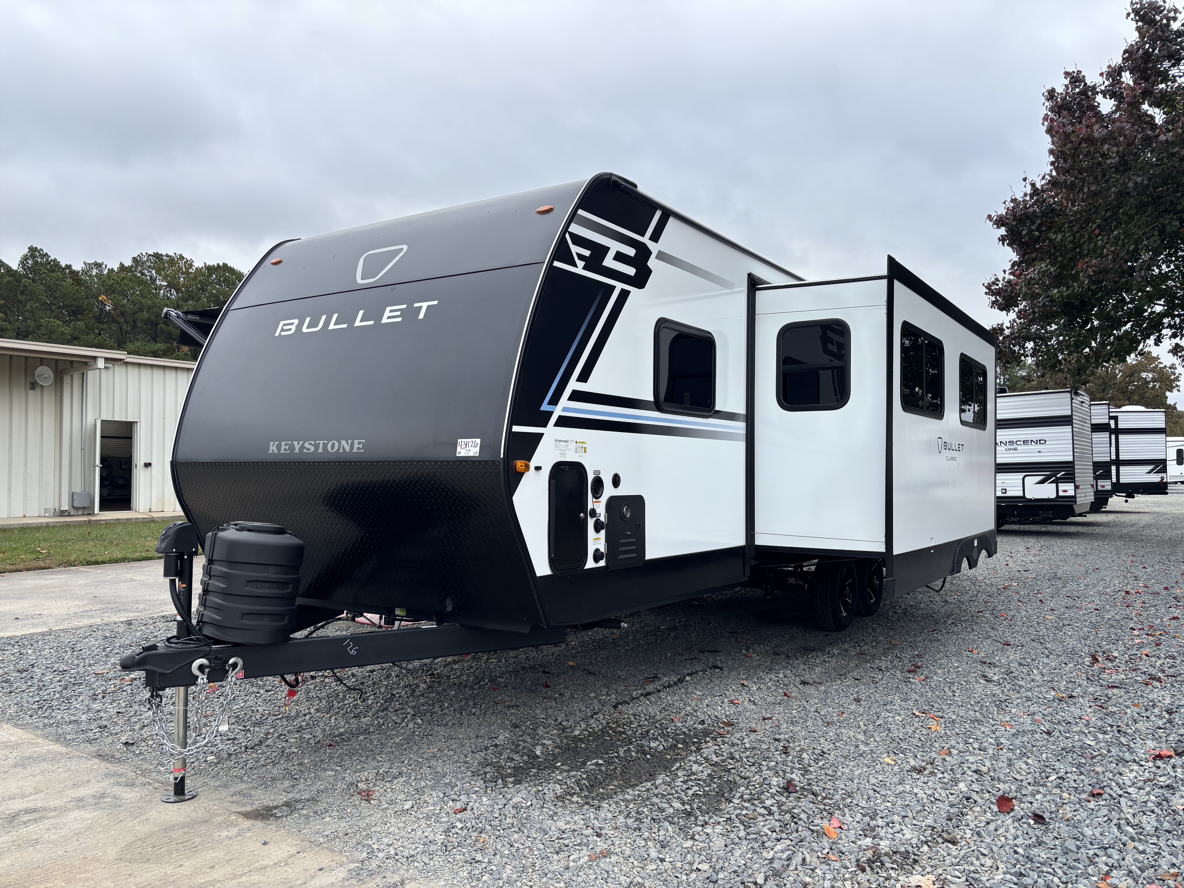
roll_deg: -0.9
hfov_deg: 67.3
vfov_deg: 53.1
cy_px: 444
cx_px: 592
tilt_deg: +1.2
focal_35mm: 26
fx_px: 889
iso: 50
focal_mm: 5.96
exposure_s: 1/997
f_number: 1.6
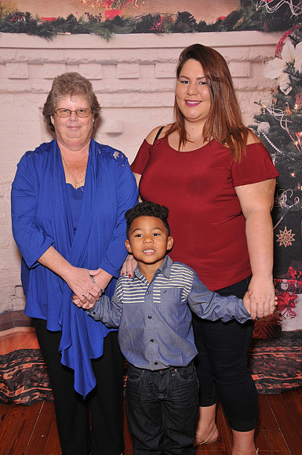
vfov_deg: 46.5
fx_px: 530
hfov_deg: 31.8
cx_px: 151
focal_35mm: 42
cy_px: 228
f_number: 5.6
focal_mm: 28
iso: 400
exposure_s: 1/125
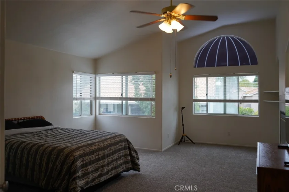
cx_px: 144
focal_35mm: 29
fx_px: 233
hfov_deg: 63.7
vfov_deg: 45.0
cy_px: 96
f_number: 4
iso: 500
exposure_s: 1/160
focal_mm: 29
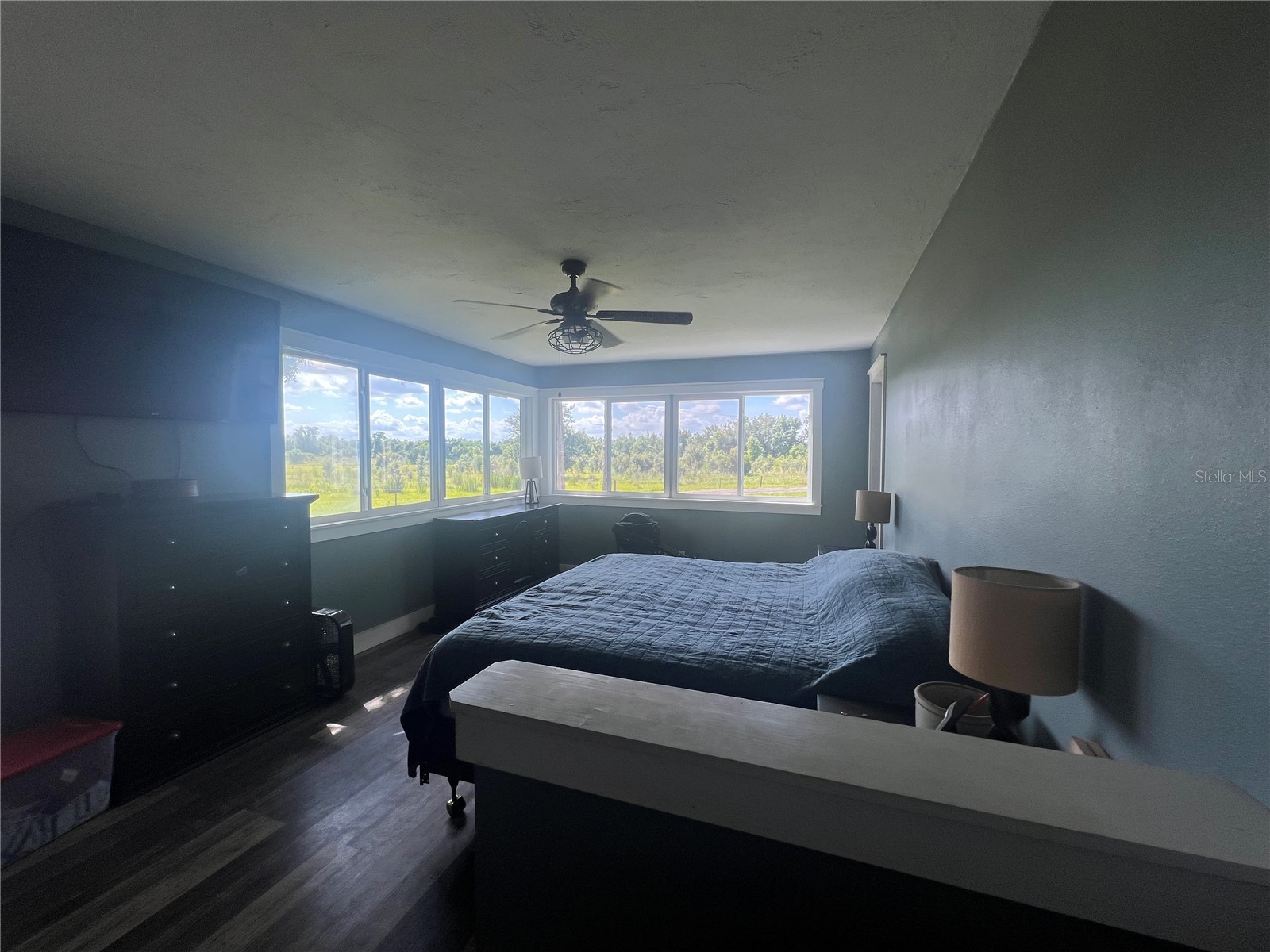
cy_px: 476
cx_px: 635
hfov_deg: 106.2
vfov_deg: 89.9
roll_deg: -0.3
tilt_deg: -4.0
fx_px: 477
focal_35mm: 13
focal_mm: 1.57
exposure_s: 1/176
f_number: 1.8
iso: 32
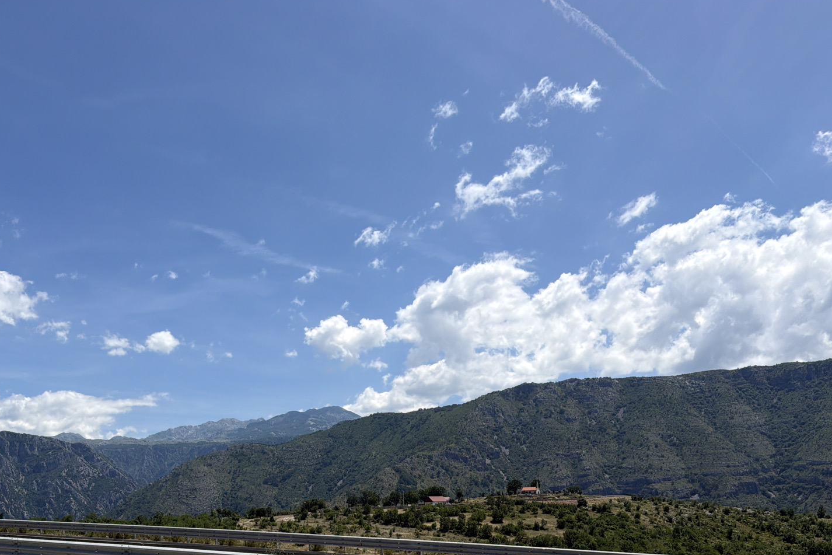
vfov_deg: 36.8
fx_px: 809
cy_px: 431
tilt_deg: +6.2
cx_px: 323
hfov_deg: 53.9
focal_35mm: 35
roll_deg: +1.3
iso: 80
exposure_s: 1/9091
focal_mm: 6.76
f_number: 1.78
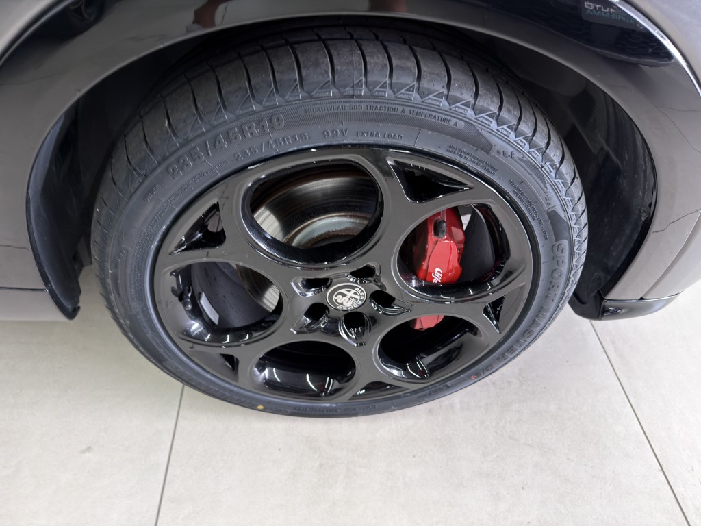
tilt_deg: -44.4
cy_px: 263
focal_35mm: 24
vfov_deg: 56.8
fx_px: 486
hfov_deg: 71.6
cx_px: 350
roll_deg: -7.2
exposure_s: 1/33
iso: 250
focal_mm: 6.76
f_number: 1.78
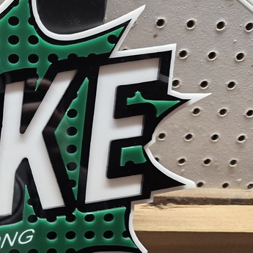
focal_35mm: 59
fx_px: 488
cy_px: 170
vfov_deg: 28.9
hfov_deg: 26.4
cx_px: -35
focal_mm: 6.3
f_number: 1.7
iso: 200
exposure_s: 1/120
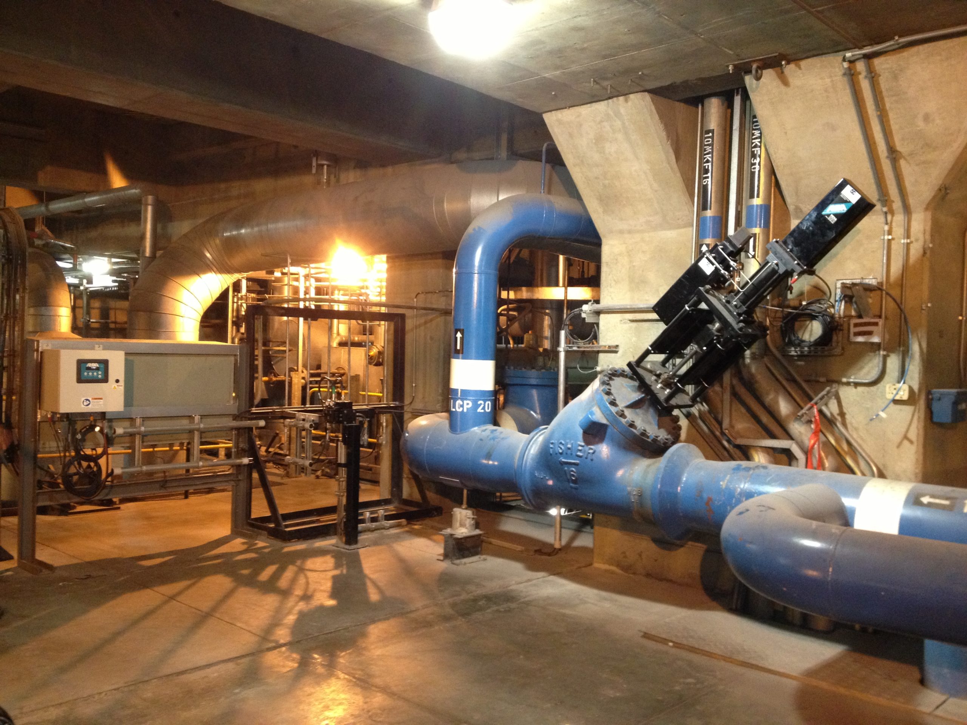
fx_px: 978
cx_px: 484
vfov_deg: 40.7
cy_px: 362
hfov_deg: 52.6
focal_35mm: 35
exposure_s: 1/20
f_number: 2.4
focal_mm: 4.28
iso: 320
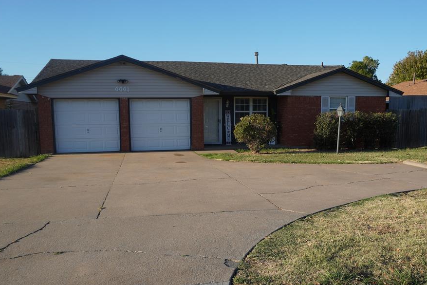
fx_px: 415
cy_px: 164
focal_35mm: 35
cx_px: 235
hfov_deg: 54.3
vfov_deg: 37.8
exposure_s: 1/160
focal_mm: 20
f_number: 8
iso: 100
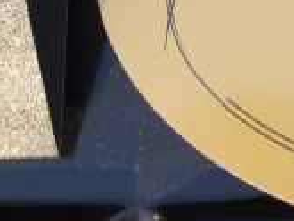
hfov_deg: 11.2
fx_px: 1385
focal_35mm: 163
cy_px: -64
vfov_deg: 9.0
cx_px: 538
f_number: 3.7
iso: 100
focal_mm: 7.6
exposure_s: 1/124
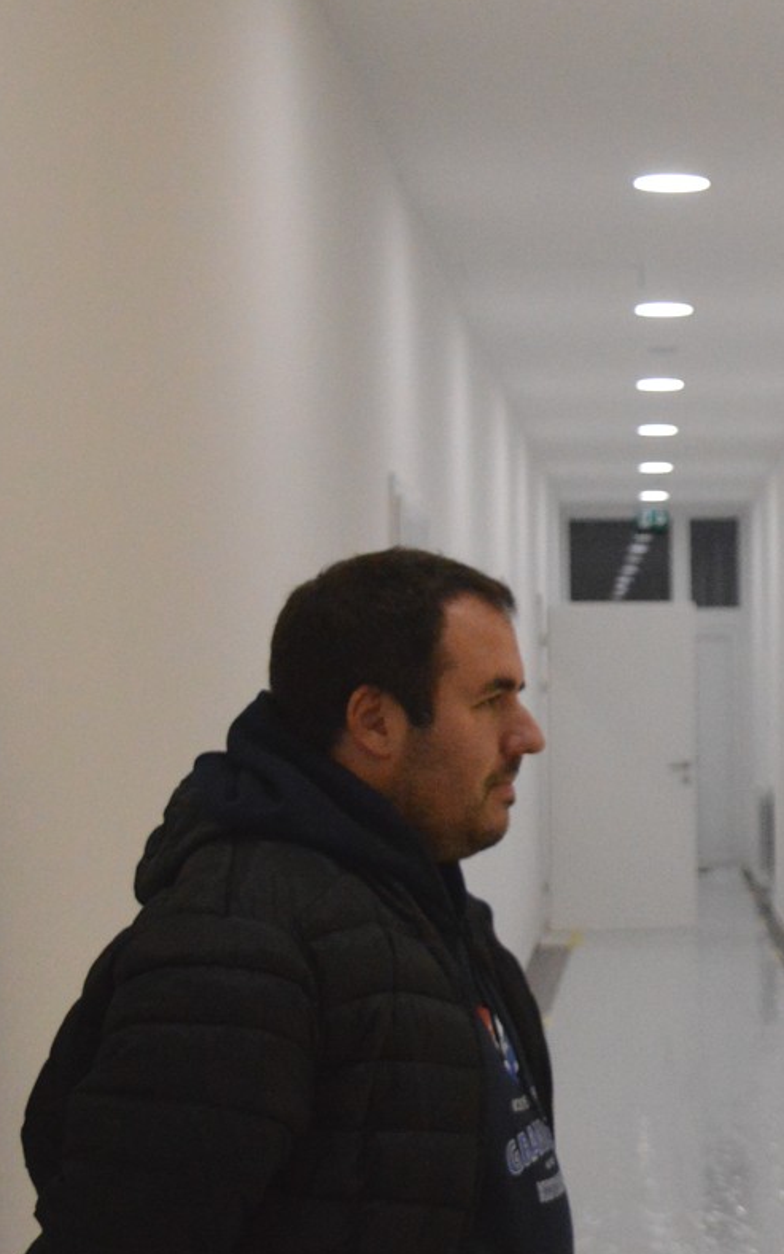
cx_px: 1124
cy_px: 621
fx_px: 3009
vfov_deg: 23.6
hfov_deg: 14.0
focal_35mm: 88
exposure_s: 1/1250
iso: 3200
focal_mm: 28
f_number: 4.2
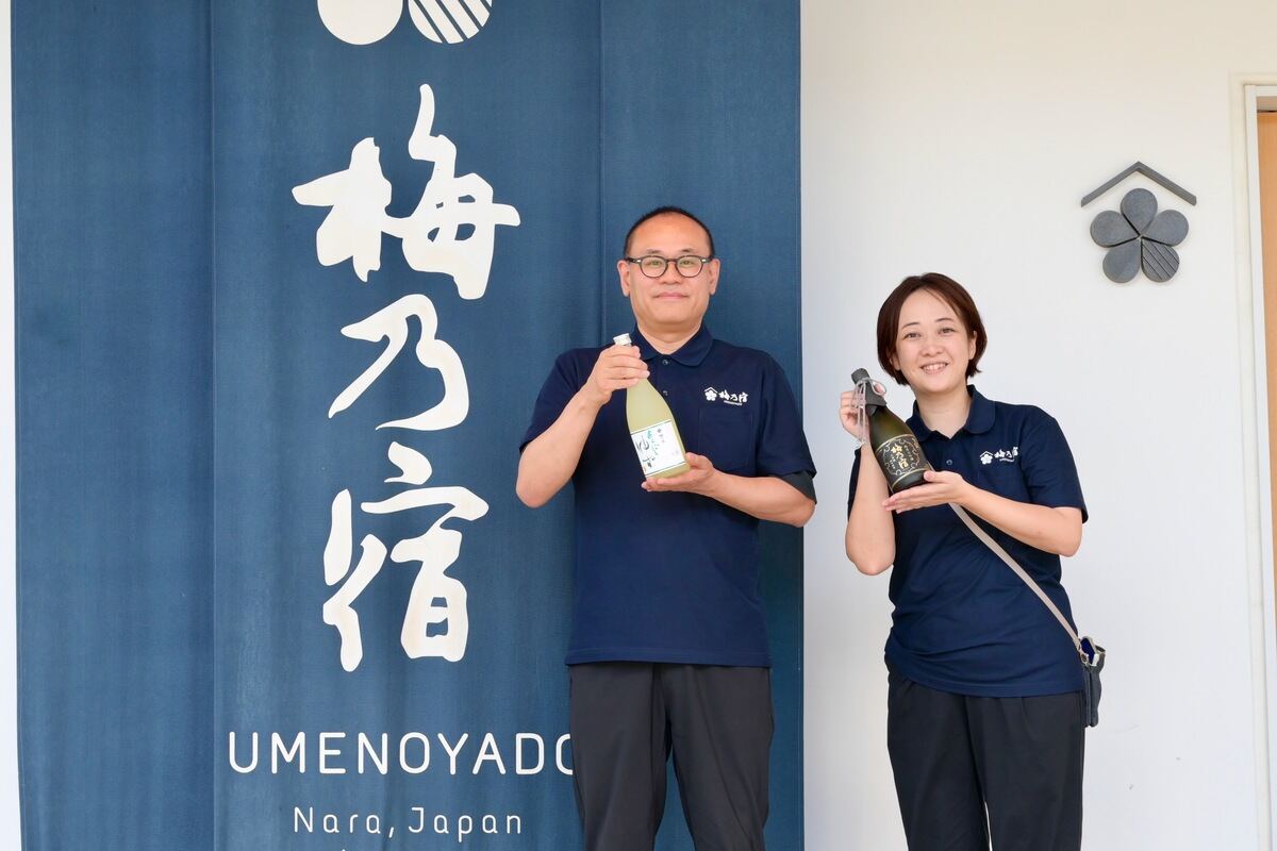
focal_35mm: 60
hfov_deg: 33.4
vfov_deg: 22.6
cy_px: 426
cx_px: 638
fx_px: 2128
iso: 450
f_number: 7.1
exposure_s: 1/125
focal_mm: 40
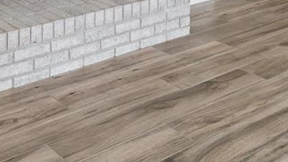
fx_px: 521
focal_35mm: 68
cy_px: -150
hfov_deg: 30.9
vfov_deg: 14.8
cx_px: 166
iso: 800
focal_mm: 15.5
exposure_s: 1/80
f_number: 10
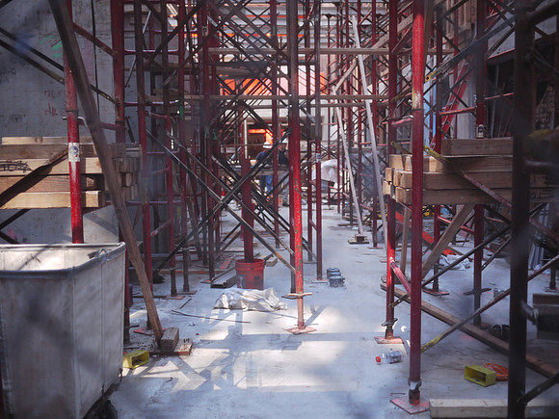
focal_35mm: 40
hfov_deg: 46.8
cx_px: 280
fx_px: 646
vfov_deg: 36.0
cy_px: 210
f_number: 1.7
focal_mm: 20
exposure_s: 1/125
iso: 200
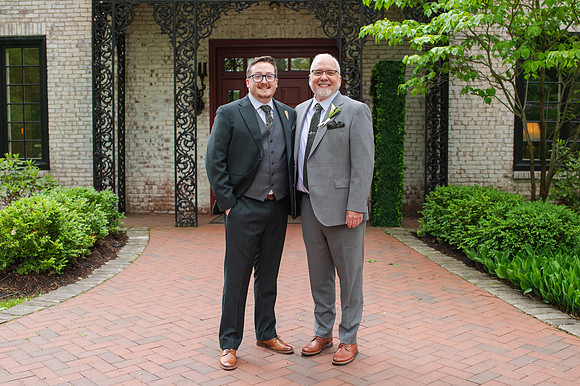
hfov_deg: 45.2
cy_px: 211
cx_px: 293
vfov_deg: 30.9
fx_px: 697
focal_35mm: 43
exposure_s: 1/320
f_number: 3.2
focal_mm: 35
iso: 200
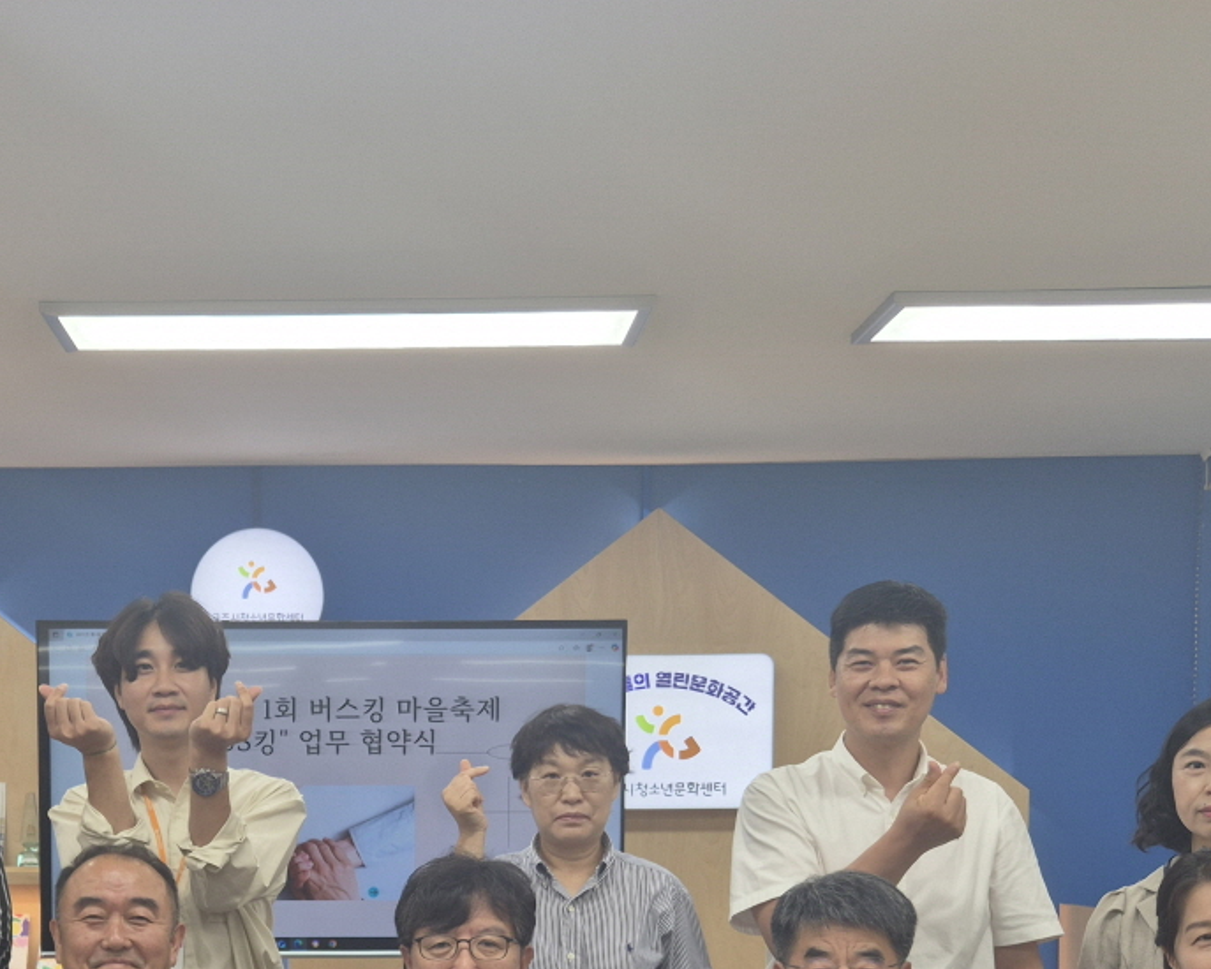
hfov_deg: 37.3
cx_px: 335
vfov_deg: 29.0
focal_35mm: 49
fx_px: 1757
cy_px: 951
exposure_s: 1/120
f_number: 1.8
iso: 32
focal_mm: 5.4
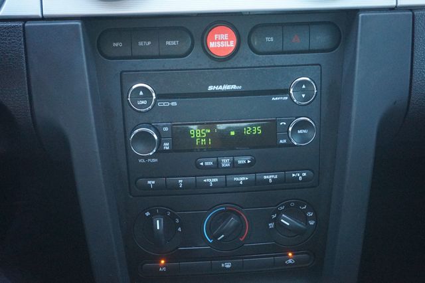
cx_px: 212
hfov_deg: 57.2
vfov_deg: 39.9
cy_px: 142
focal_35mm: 33
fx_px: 389
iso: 3200
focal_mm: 22
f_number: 4
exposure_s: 1/100
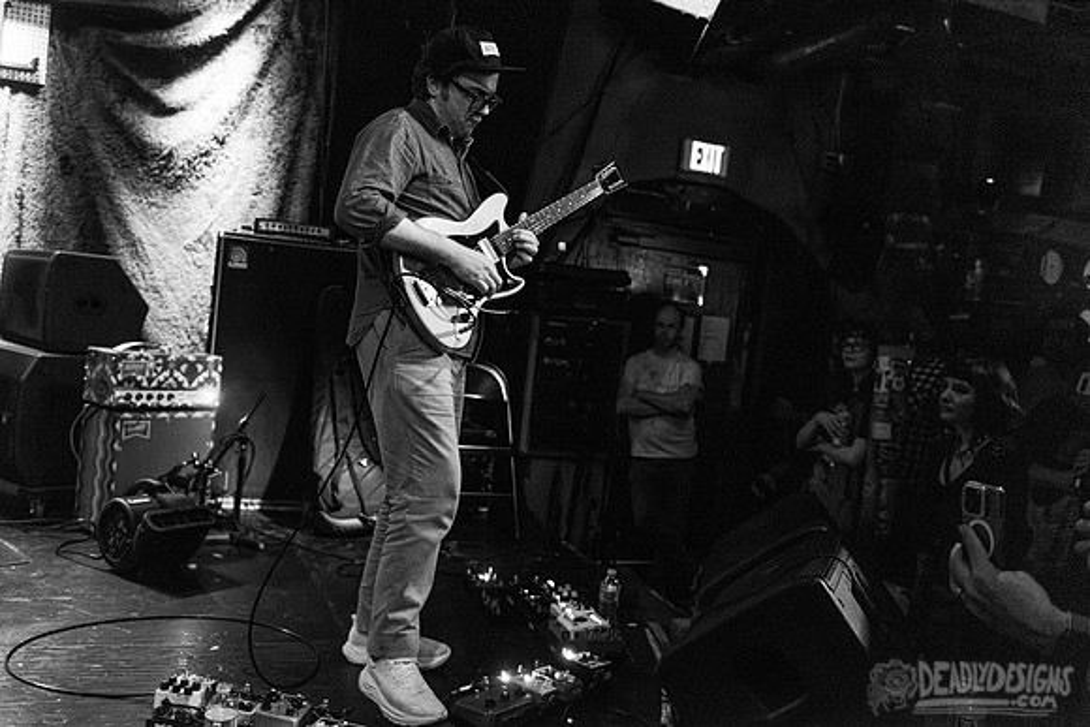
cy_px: 347
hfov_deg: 57.5
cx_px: 519
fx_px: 993
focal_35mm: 33
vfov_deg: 40.2
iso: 5000
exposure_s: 1/80
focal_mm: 31
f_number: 3.2
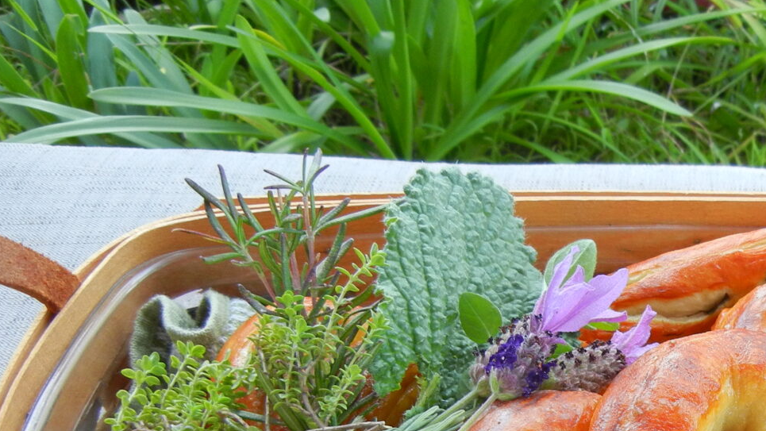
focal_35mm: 65
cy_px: 491
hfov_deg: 30.6
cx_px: 720
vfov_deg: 17.8
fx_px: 1320
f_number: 3.5
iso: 184
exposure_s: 1/30
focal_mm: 5.4
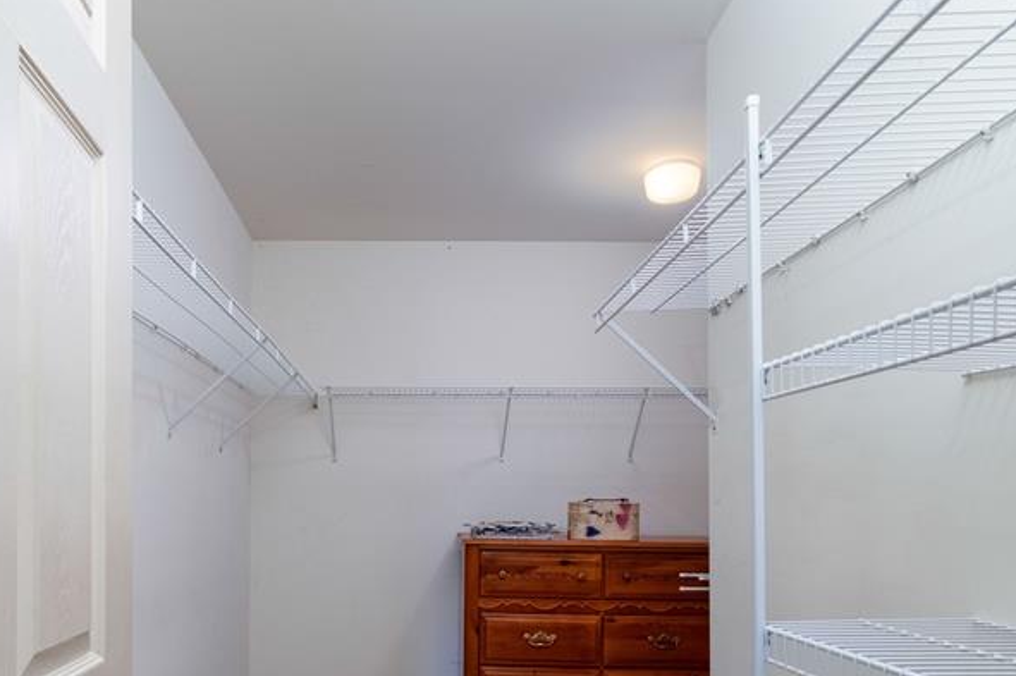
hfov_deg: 68.9
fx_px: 733
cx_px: 416
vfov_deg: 47.3
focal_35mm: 26
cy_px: 521
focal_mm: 10
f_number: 7.1
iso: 500
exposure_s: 1/125
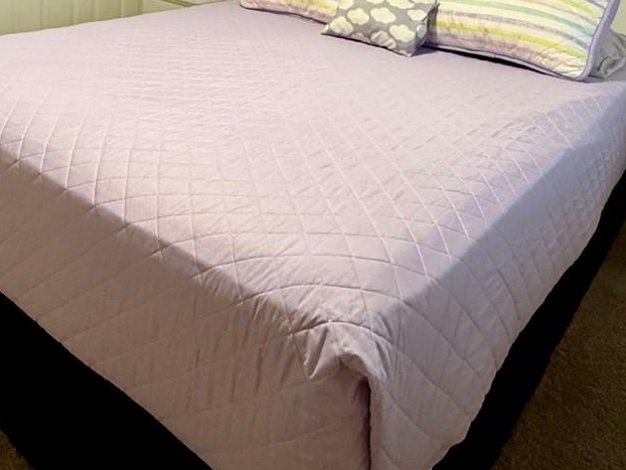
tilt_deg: -3.7
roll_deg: -2.0
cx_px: 198
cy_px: -74
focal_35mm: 36
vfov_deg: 33.4
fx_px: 651
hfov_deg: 50.2
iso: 500
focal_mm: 2.22
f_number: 2.2
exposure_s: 1/60
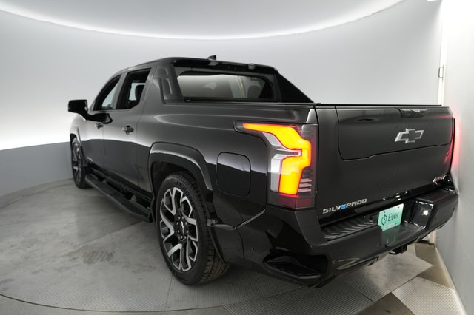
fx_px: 316
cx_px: 237
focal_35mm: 24
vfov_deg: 53.1
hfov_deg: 73.8
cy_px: 158
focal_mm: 24
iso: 1600
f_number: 3.2
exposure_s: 1/160
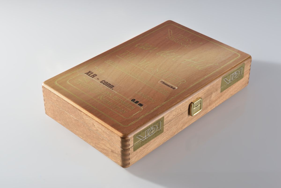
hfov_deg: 28.8
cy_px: 94
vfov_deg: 19.5
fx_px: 547
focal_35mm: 70
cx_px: 140
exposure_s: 1/125
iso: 200
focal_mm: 70
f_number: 22
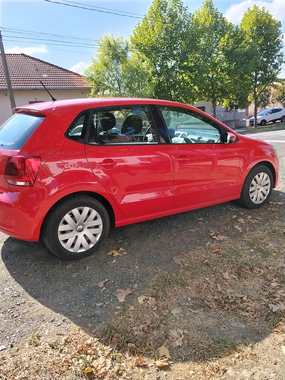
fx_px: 318
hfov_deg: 48.2
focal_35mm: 29
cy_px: 190
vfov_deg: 61.7
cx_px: 142
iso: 50
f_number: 1.8
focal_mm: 3.96
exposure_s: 1/689
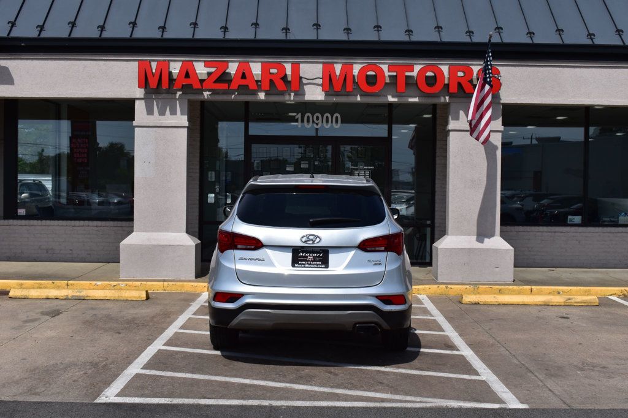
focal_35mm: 45
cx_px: 314
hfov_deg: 43.6
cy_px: 209
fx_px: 785
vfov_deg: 29.8
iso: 200
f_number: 11
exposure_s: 1/640
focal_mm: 30
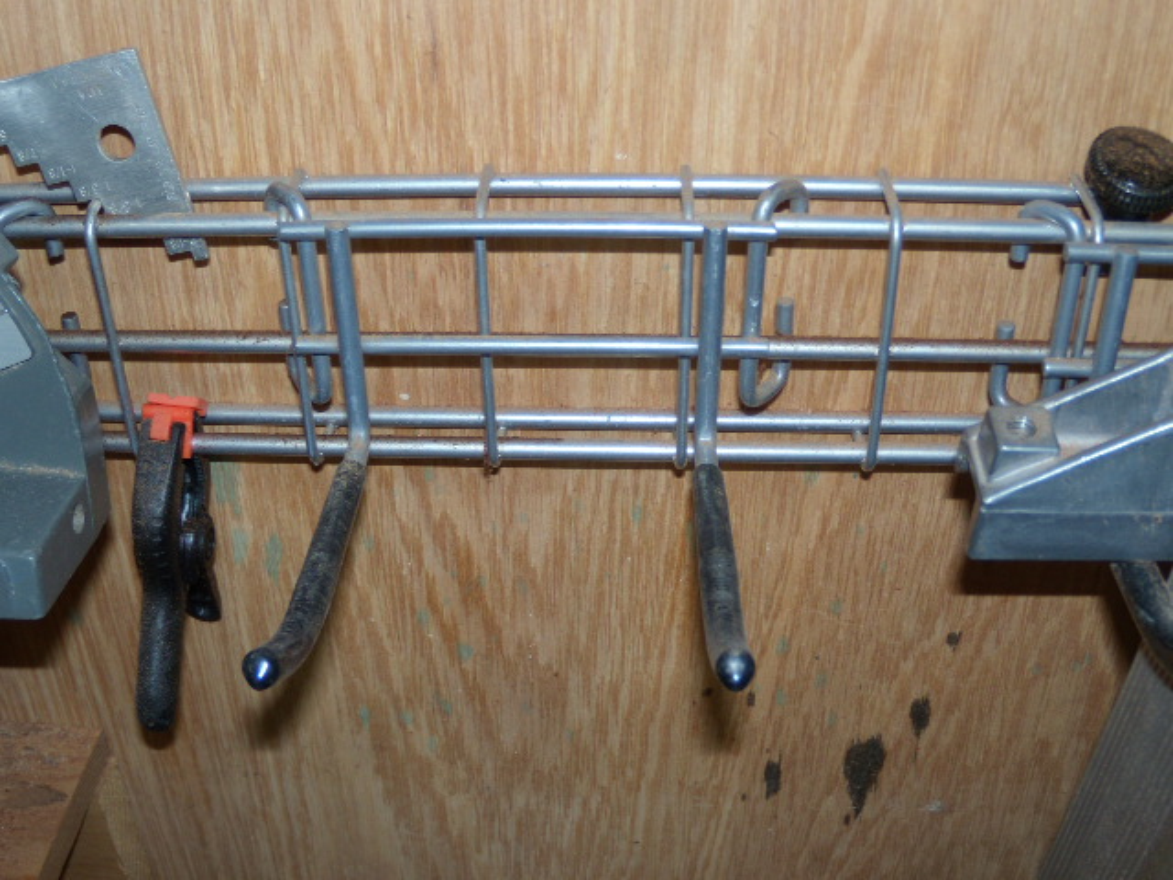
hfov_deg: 51.4
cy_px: 440
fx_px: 1220
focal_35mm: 36
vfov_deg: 39.7
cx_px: 586
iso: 80
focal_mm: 6.4
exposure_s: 1/30
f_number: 3.6
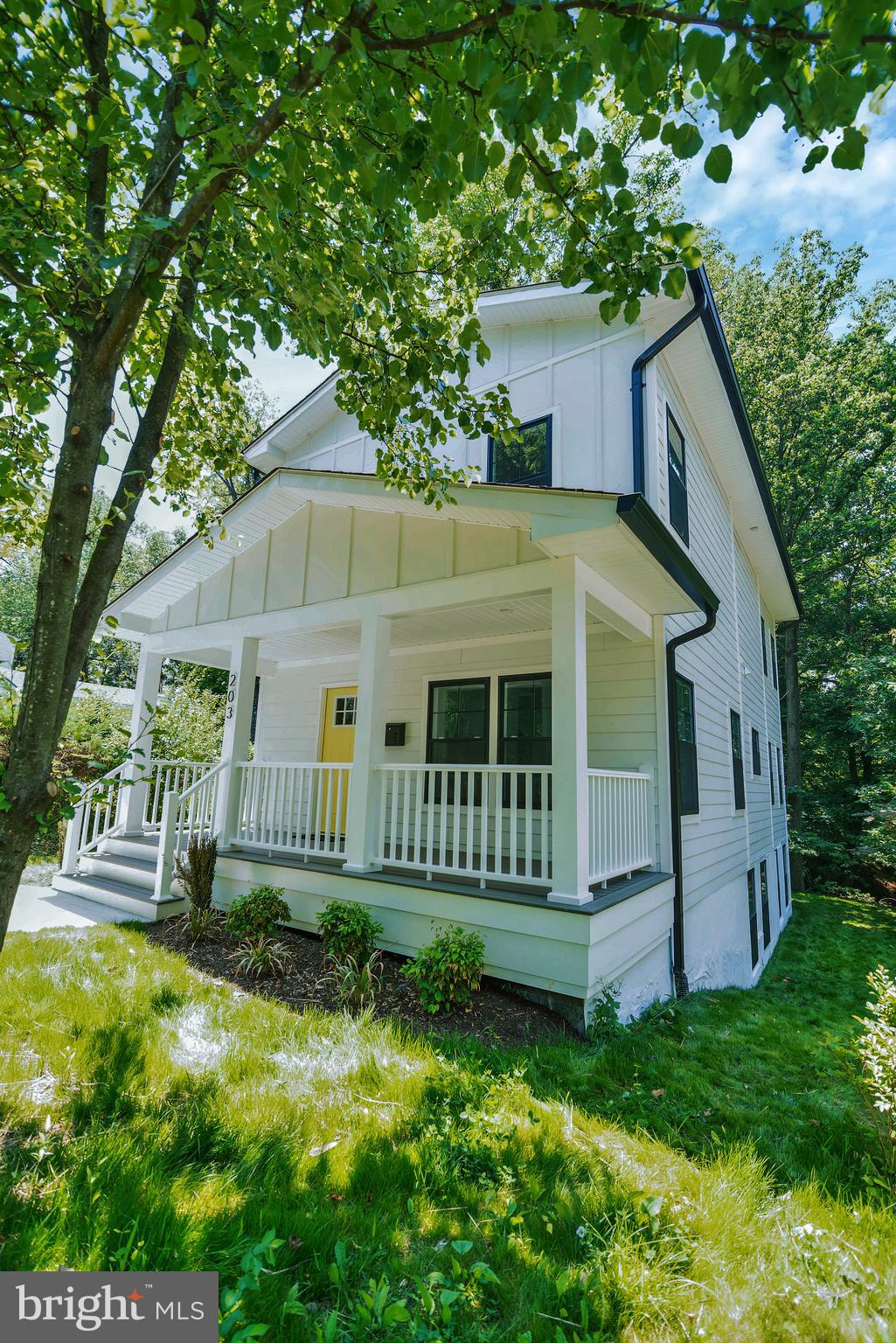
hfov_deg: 73.8
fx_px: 597
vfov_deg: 96.7
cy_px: 672
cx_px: 448
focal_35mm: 16
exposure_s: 1/125
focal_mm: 16
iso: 500
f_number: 8
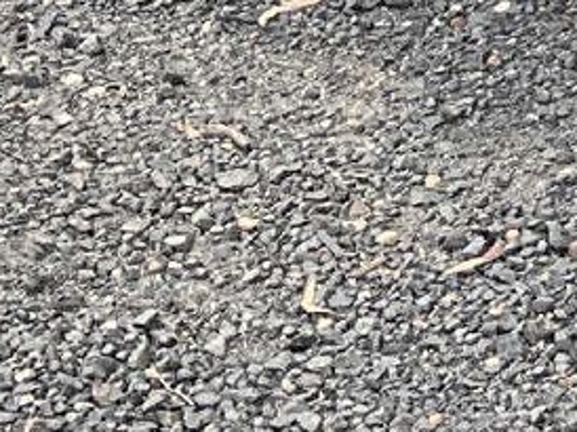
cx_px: 1725
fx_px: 3531
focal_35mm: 212
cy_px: -613
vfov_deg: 6.6
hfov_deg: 8.0
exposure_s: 1/446
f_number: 1.8
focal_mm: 3
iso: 25
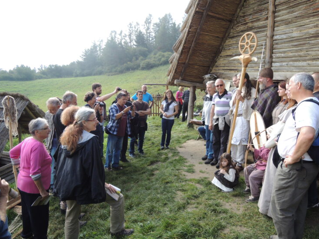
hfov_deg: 69.4
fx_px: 230
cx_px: 160
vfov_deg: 54.9
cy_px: 120
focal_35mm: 25
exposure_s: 1/320
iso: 100
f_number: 2.8
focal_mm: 4.3
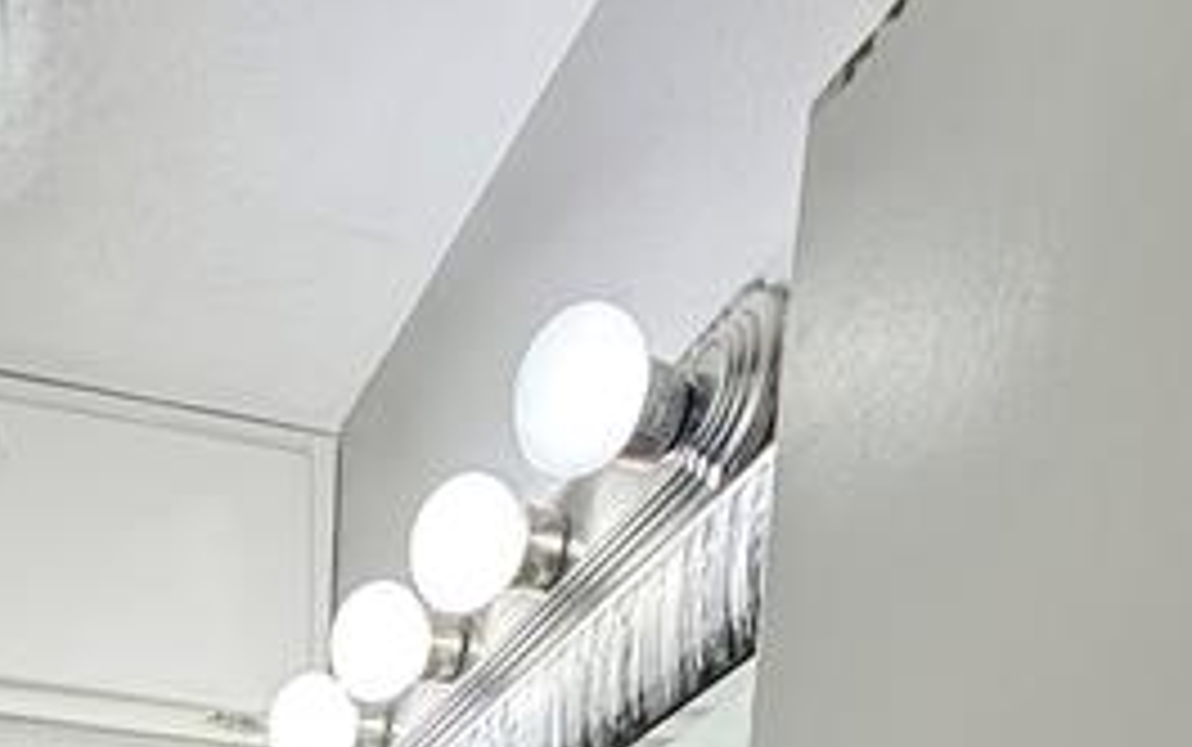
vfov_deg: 16.9
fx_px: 1398
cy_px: 1647
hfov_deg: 42.6
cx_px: 135
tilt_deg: -11.4
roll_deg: -1.5
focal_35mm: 43
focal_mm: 2.22
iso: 200
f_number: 2.2
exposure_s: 1/120
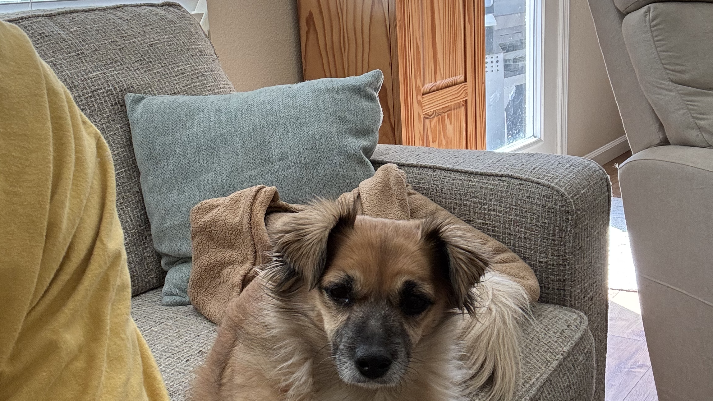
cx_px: 355
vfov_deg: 27.0
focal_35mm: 44
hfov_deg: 46.4
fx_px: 832
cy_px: 240
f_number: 1.9
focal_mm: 2.69
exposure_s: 1/104
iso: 80
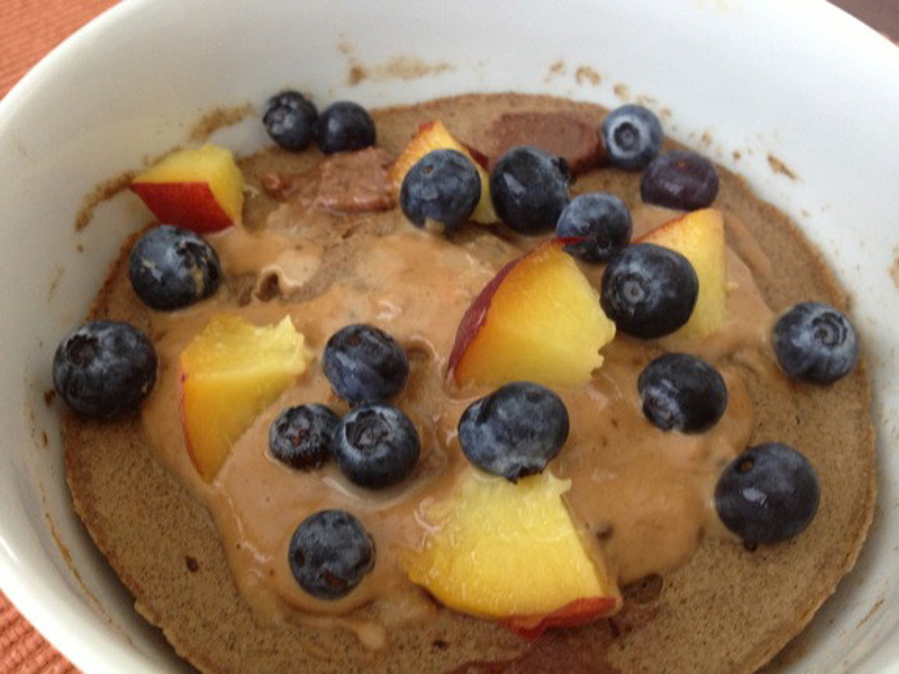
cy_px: 337
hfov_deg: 52.6
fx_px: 909
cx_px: 450
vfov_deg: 40.7
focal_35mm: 35
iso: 200
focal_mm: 4.28
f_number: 2.4
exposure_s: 1/20
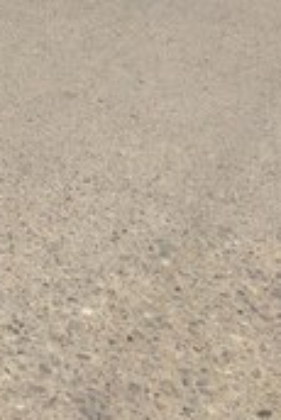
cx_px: -130
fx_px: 1017
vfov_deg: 21.5
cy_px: -98
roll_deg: -3.9
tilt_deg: -13.2
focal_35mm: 87
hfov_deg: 14.7
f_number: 2.2
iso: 32
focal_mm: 4.15
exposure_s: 1/4115
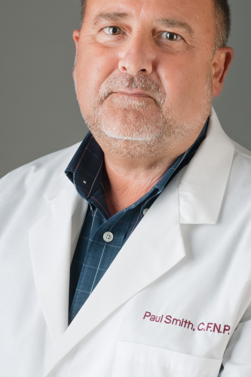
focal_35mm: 123
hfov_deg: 11.1
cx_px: 146
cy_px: 172
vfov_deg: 16.7
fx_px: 1288
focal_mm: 85
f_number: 16
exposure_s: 1/200
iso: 200
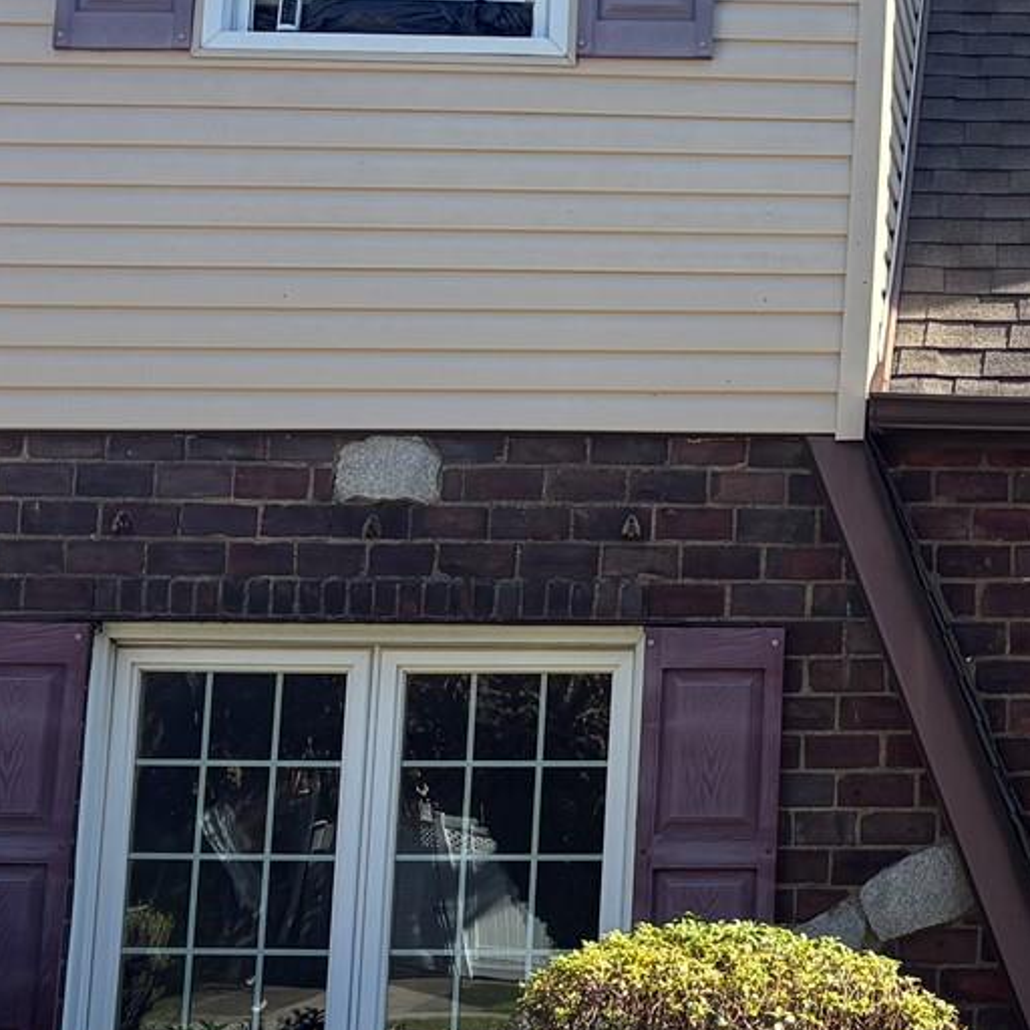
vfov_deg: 18.8
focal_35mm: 92
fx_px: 3097
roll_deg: +0.4
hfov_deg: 18.1
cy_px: 284
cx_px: 1169
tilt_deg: +11.4
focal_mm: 5.96
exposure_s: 1/1311
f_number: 1.6
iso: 50
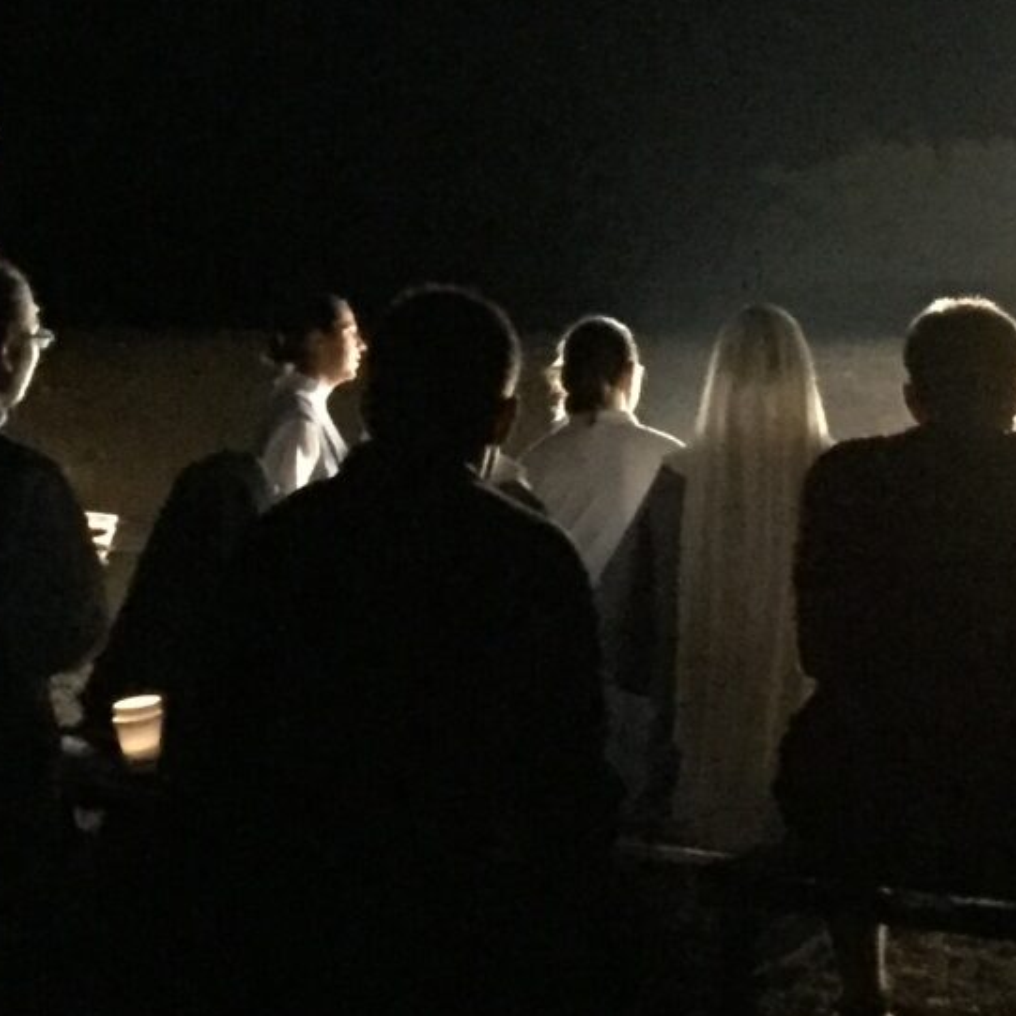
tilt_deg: +10.5
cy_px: -163
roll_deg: +0.1
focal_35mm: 97
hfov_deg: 17.8
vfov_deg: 17.2
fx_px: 3221
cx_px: 725
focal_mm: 4.15
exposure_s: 1/15
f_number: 2.2
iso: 2000
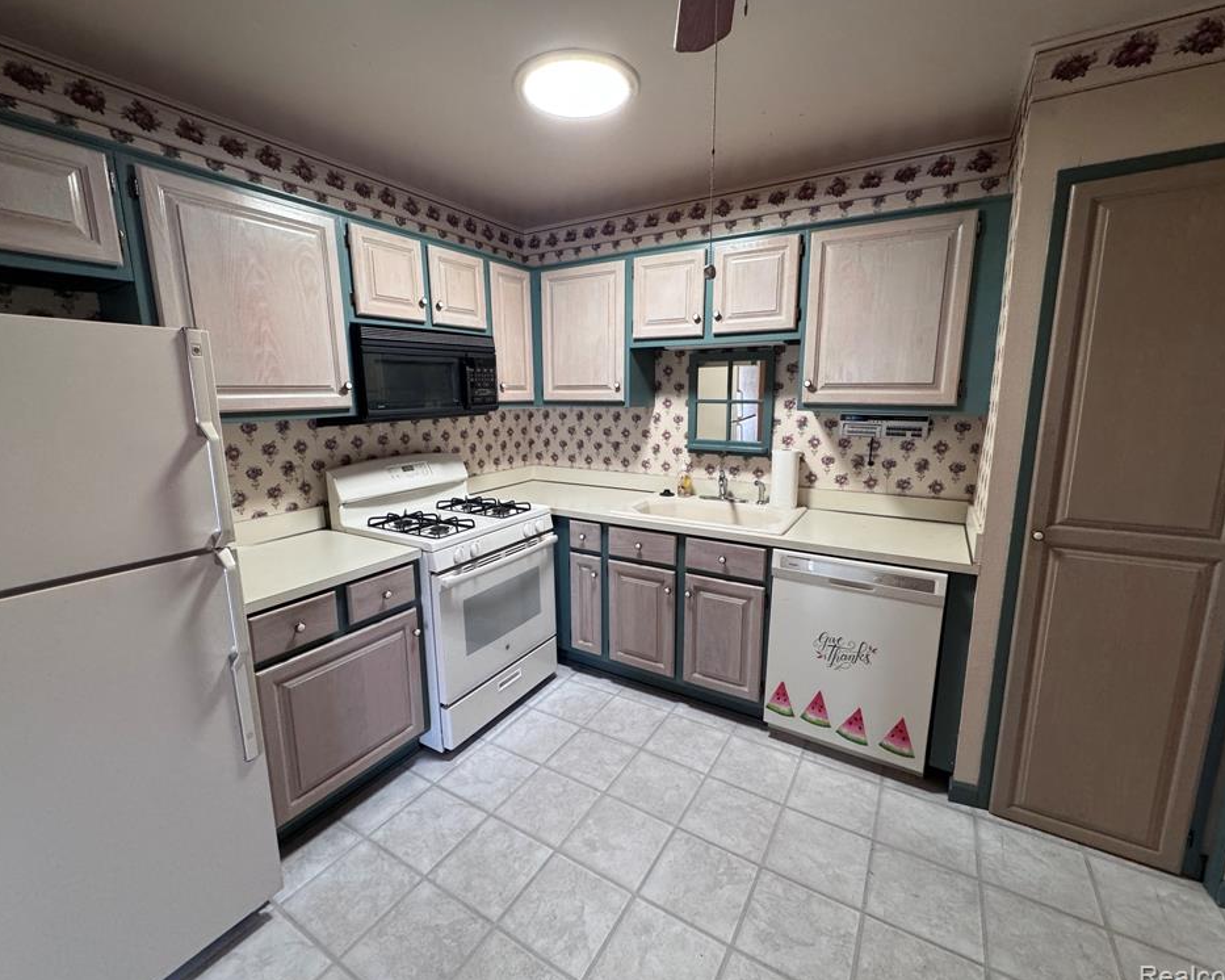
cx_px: 600
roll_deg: +0.9
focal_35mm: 15
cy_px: 493
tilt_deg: -11.5
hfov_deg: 96.8
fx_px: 544
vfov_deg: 84.0
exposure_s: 1/60
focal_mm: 2.22
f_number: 2.2
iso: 320
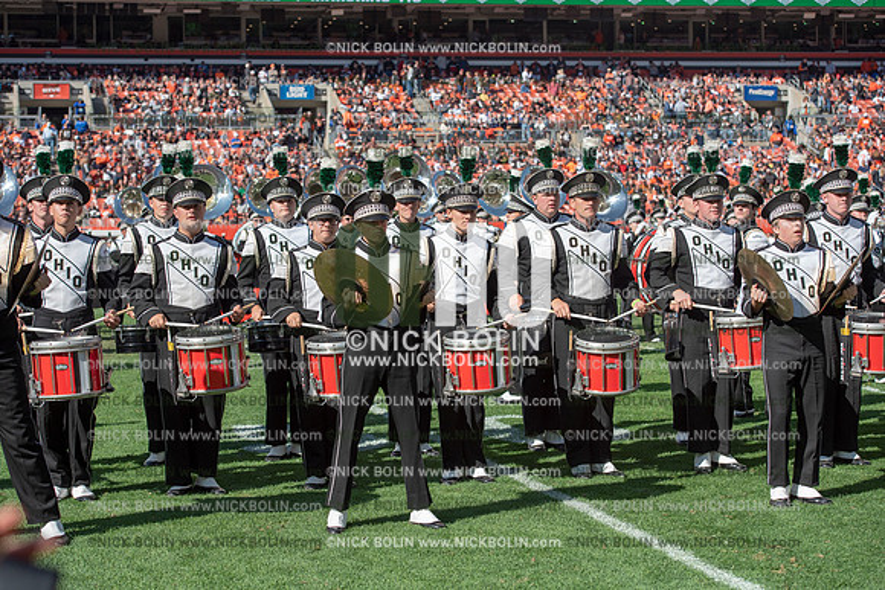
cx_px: 442
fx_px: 1721
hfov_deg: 28.8
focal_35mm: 70
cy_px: 295
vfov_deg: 19.5
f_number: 5
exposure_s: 1/2000
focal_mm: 70
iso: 400
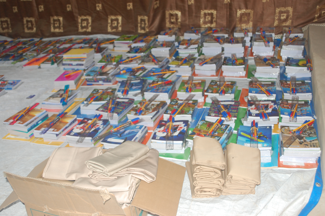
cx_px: 162
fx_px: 379
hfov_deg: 46.4
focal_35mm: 42
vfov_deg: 31.8
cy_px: 108
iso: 400
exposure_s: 1/60
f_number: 4.5
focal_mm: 28
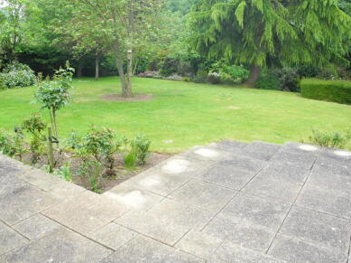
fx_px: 425
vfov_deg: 34.1
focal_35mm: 42
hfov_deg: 44.8
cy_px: 97
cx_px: 163
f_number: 2.8
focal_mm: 6
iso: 100
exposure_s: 1/162
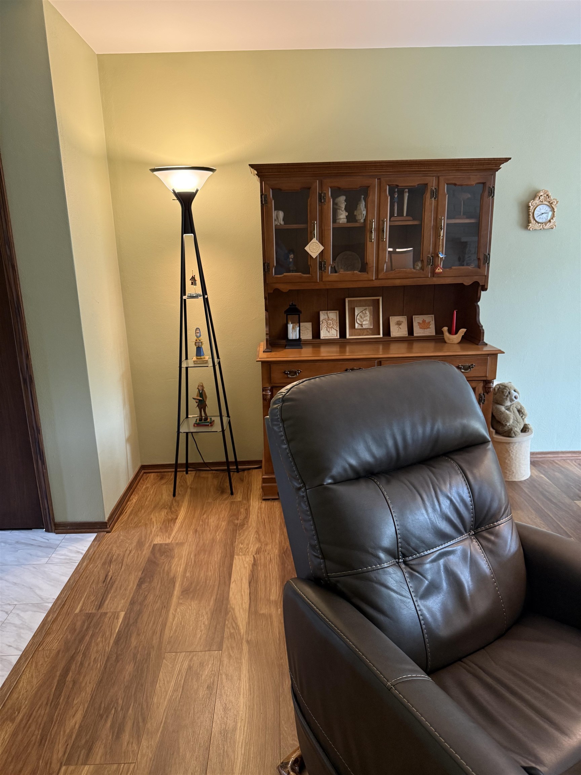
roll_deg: +1.9
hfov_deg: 56.8
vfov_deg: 71.6
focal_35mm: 24
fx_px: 537
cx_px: 290
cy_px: 388
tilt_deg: -13.4
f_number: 1.78
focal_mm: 6.76
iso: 250
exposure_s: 1/60
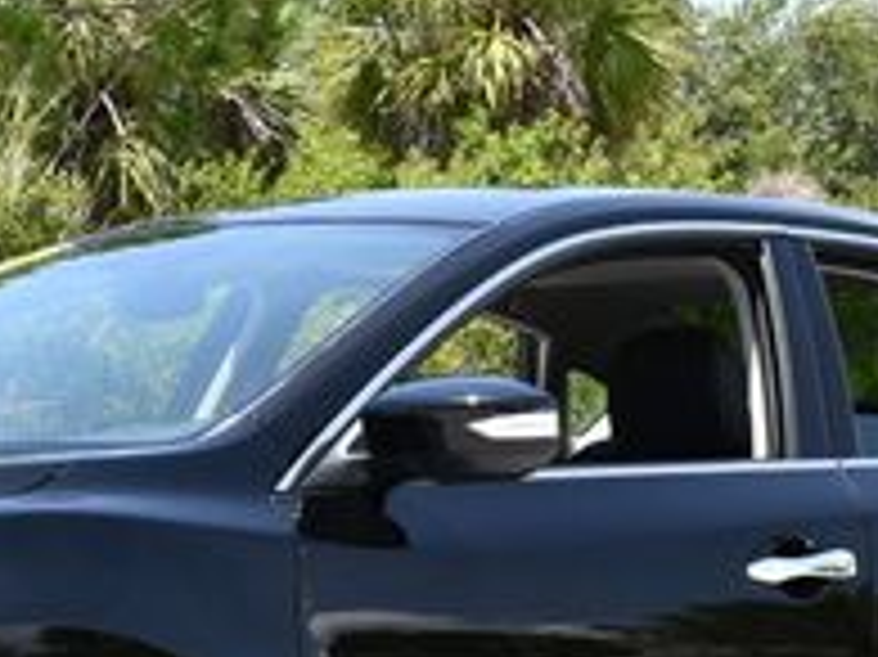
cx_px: 176
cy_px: 441
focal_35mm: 139
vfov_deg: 10.6
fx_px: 3523
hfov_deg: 14.1
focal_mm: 22
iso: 180
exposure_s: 1/250
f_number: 8
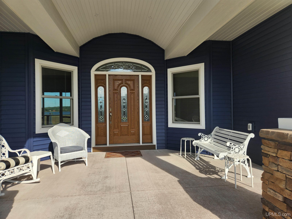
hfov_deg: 73.9
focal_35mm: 23
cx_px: 146
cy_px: 110
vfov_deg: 58.9
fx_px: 194
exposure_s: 1/981
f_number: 1.8
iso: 20
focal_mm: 5.4
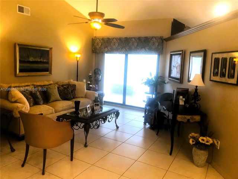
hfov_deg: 63.4
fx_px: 193
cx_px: 119
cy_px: 90
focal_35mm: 28
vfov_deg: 49.7
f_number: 1.8
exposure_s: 1/17
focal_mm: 3.99
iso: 40
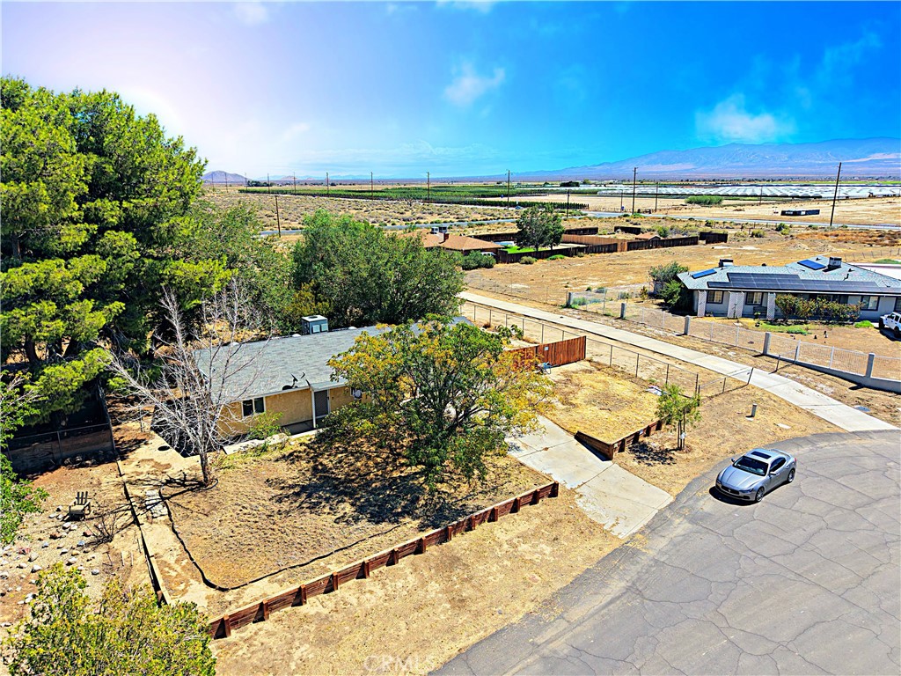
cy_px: 338
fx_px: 625
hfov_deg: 71.6
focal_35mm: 24
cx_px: 450
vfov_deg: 56.8
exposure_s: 1/6000
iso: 230
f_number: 1.8
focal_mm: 8.67
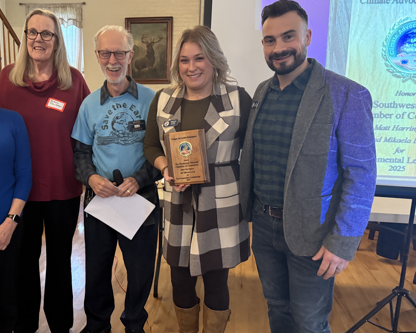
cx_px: 158
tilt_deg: -11.6
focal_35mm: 32
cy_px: 170
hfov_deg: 55.1
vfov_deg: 45.8
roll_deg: -1.0
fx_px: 394
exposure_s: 1/40
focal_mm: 6.76
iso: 800
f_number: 1.78
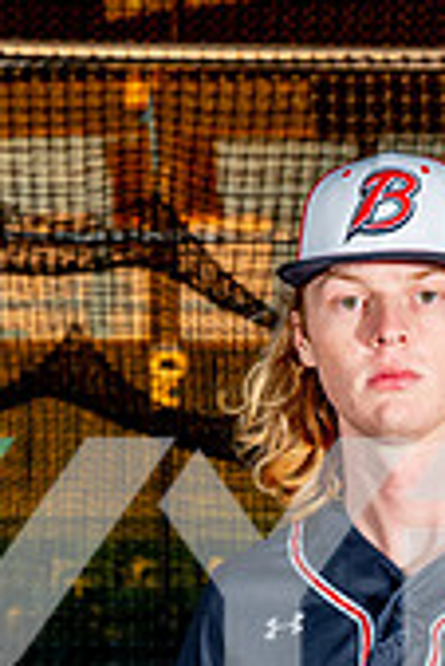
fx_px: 3441
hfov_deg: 7.4
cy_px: 839
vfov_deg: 10.8
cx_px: 366
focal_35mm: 186
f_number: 6.3
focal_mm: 70
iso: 125
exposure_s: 1/250
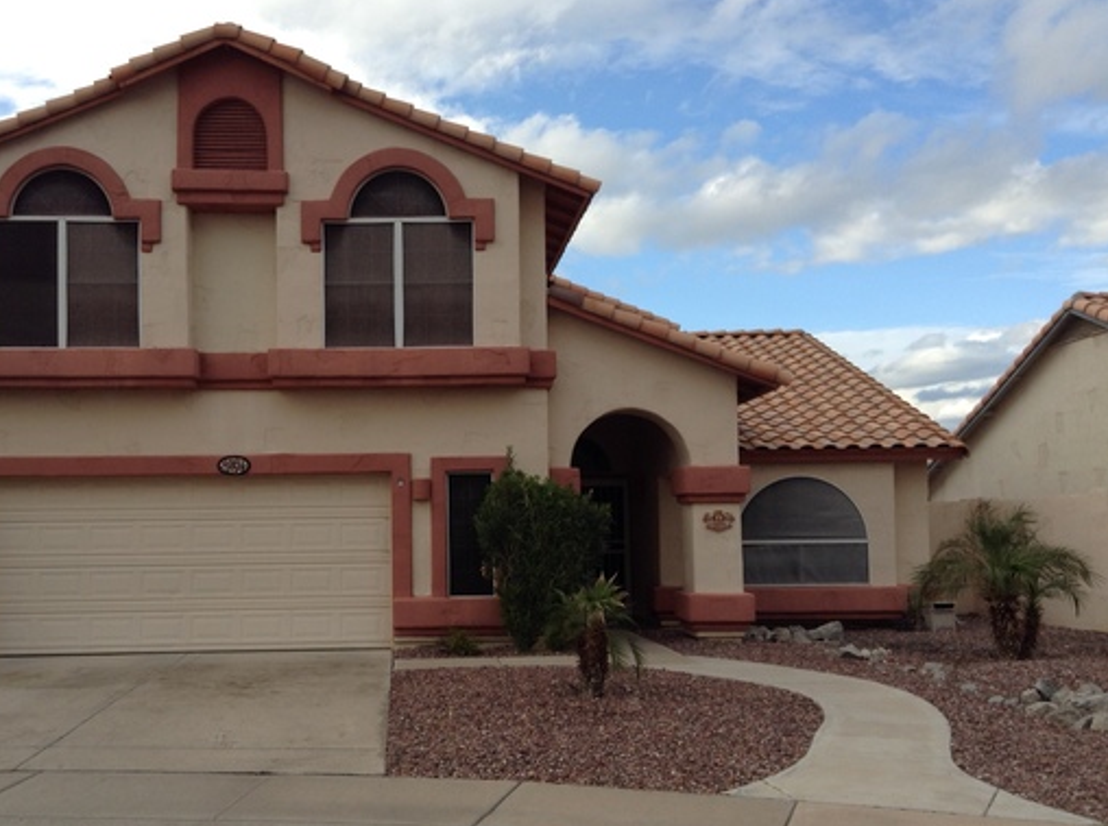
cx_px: 456
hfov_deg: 47.7
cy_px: 462
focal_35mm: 39
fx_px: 1246
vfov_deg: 36.7
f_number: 2.4
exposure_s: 1/463
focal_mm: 3.3
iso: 25
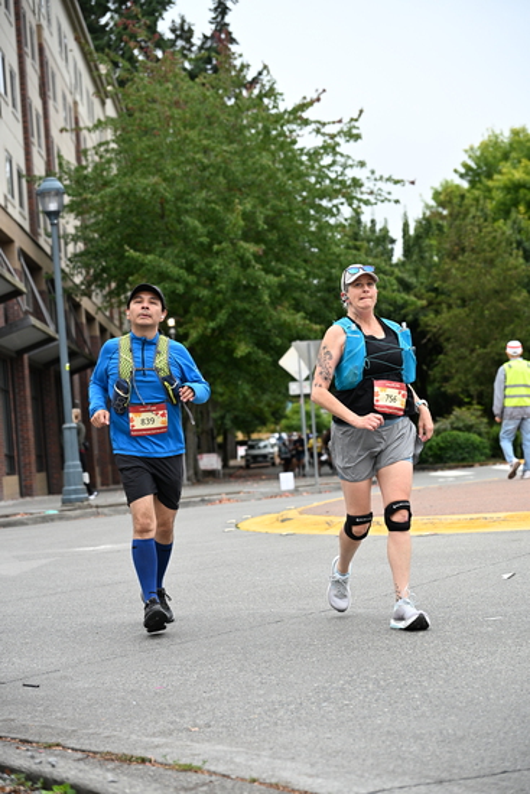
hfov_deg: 18.2
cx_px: 265
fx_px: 1655
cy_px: 397
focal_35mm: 75
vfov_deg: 27.0
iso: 1600
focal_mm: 75
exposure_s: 1/800
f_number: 4
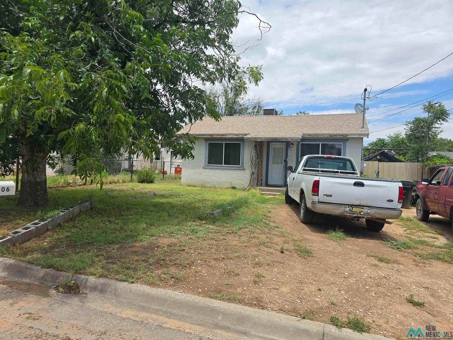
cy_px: 170
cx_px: 226
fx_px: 301
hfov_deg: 73.9
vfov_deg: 58.9
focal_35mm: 23
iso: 12
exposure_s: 1/775
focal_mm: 6.3
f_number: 1.7
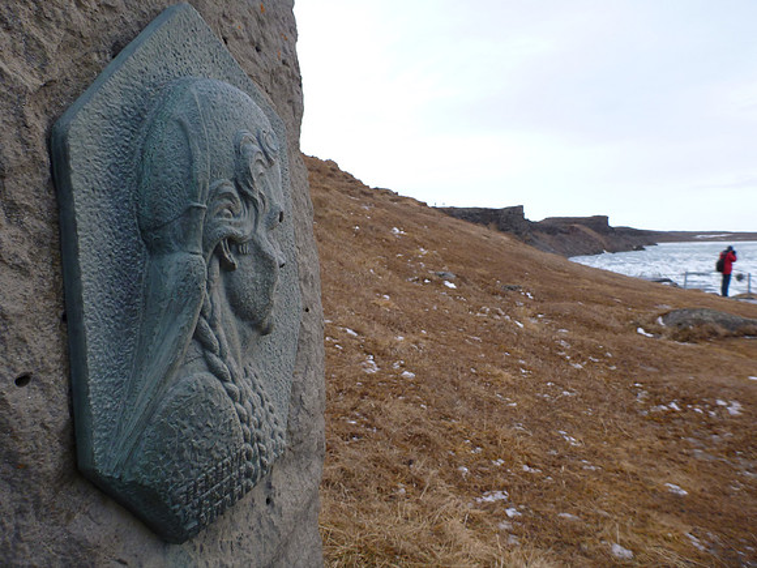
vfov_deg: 49.7
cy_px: 284
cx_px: 378
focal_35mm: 28
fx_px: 612
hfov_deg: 63.4
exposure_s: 1/60
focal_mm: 4.9
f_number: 3.3
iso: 160
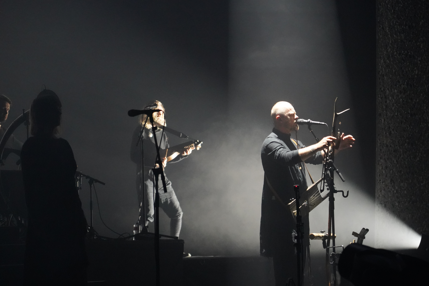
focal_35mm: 105
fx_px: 1251
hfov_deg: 19.5
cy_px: 143
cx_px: 214
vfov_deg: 13.0
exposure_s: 1/125
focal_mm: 105
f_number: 4
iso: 12800
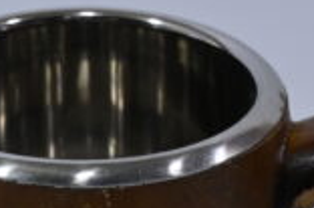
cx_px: 191
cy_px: 346
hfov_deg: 15.2
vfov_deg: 9.7
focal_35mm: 135
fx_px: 1174
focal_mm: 35
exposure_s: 1/125
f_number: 8
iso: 500
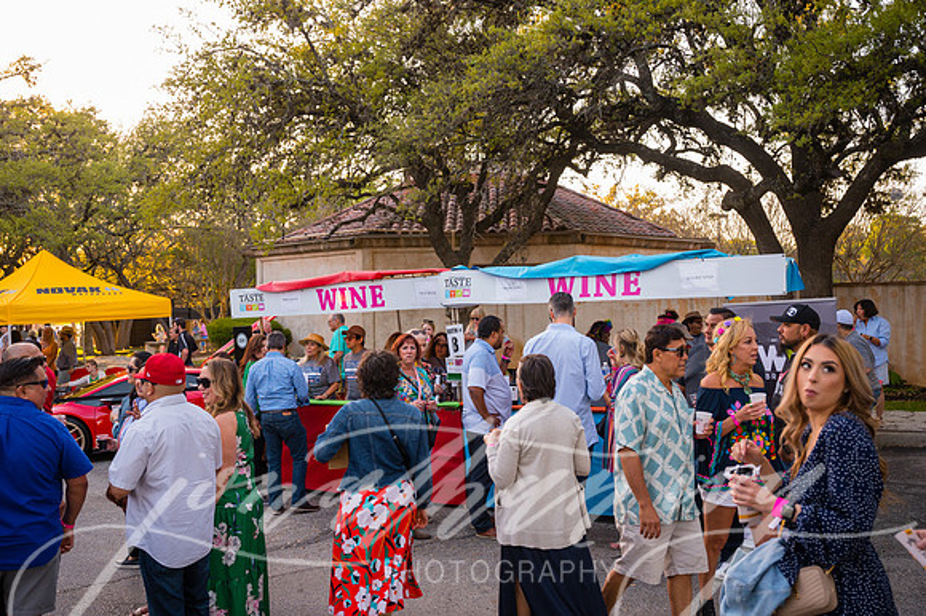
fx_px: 900
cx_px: 463
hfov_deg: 54.5
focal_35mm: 35
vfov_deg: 37.8
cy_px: 308
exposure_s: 1/500
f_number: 4
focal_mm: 35
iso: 1250
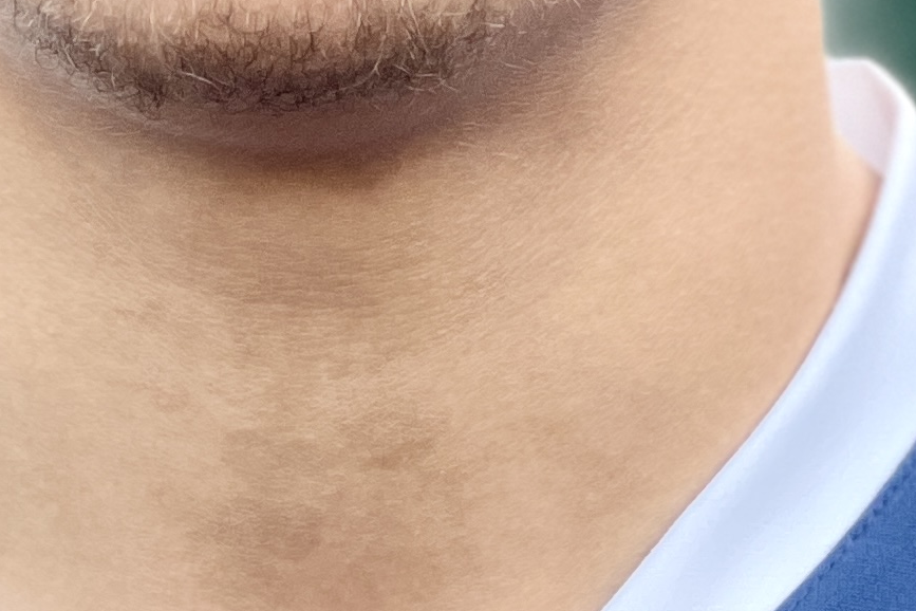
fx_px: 4580
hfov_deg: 11.4
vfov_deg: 7.4
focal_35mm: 180
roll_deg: +1.4
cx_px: 271
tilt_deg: +0.7
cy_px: -479
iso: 125
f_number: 2
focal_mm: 6
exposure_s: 1/122
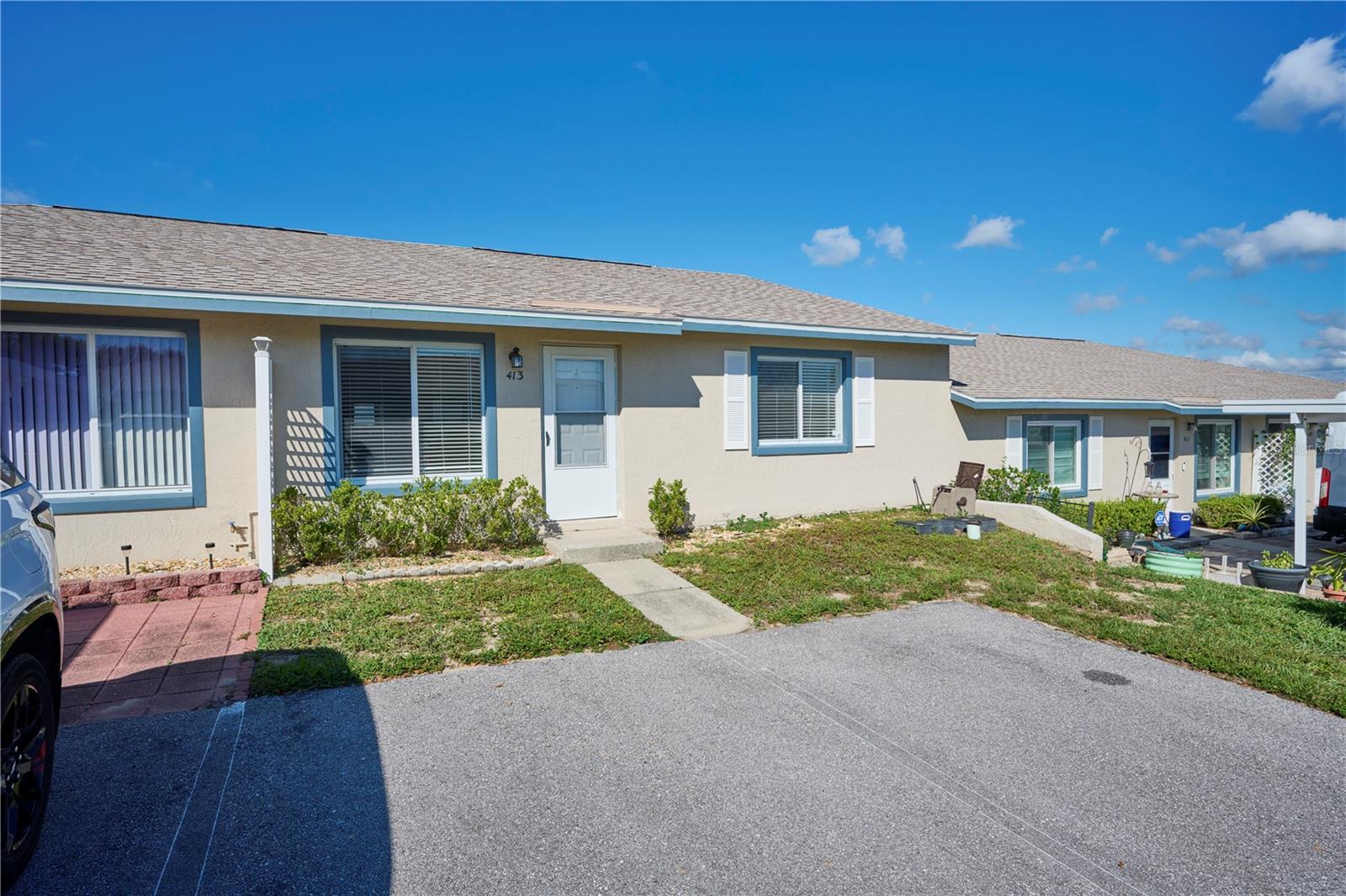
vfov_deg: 64.5
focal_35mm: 19
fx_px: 710
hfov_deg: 86.9
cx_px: 673
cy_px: 448
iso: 100
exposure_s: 1/640
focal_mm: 19
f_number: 8
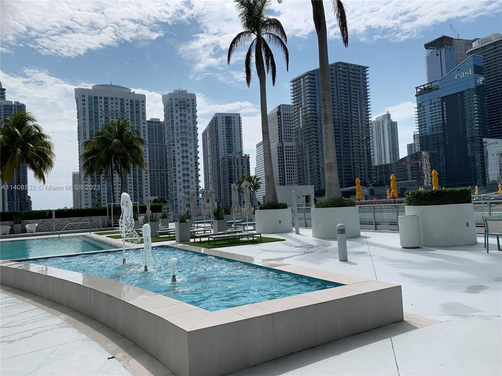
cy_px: 188
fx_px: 377
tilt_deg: -0.2
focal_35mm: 26
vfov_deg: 53.1
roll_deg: +2.7
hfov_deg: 67.3
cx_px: 251
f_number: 1.8
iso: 25
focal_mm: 4.25
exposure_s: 1/6061
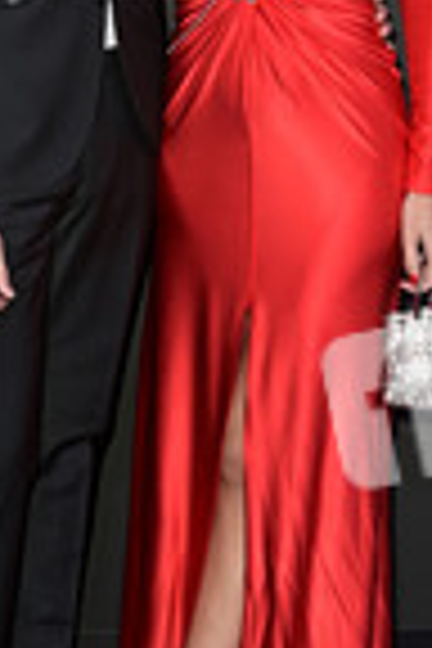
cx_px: 144
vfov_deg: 22.6
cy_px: 158
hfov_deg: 15.3
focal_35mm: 89
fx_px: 1602
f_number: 5.6
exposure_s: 1/200
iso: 1000
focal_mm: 32
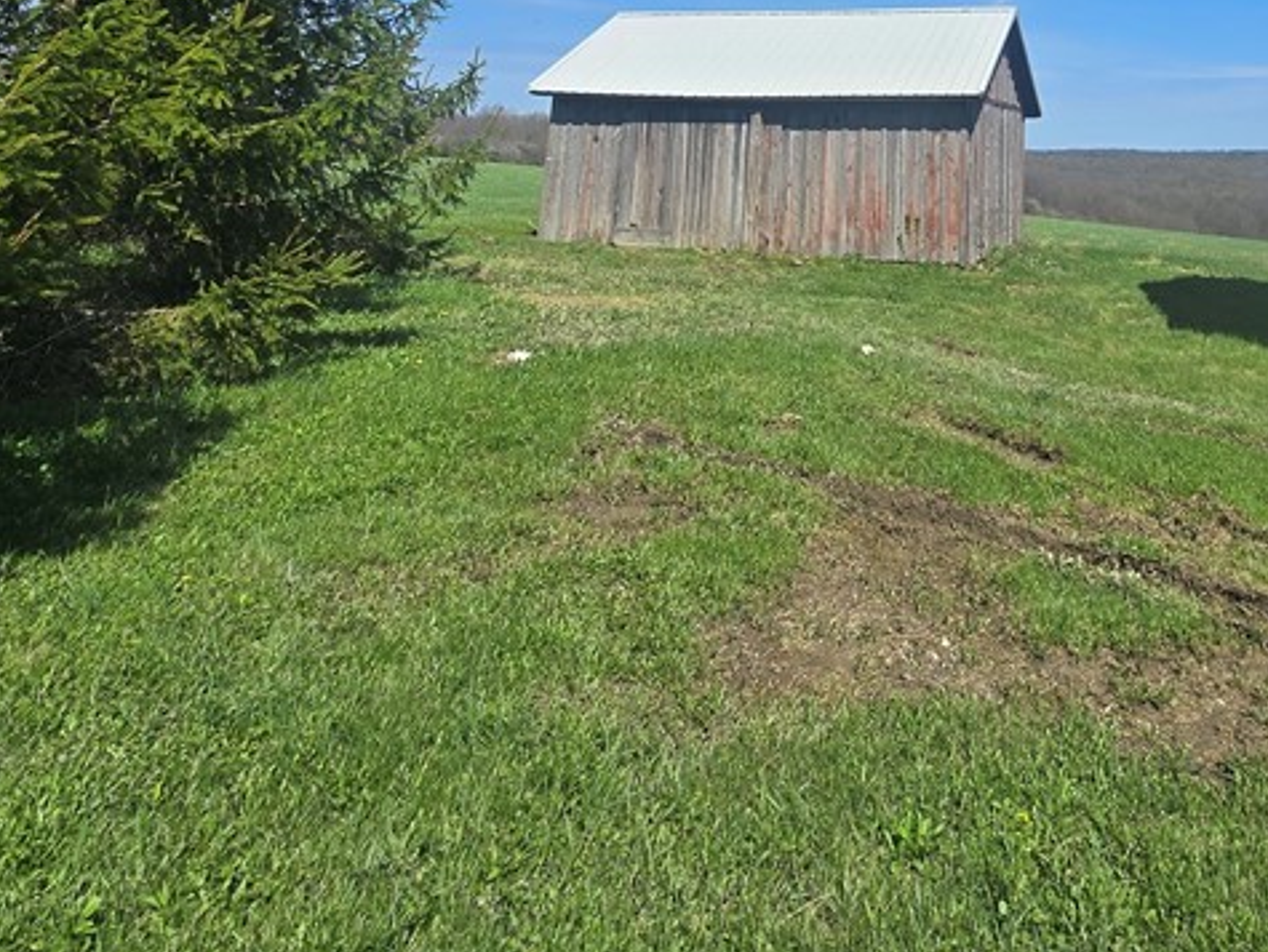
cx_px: 849
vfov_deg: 43.3
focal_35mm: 28
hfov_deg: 61.8
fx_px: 1026
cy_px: 16
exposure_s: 1/3092
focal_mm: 2.2
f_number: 2.2
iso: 50
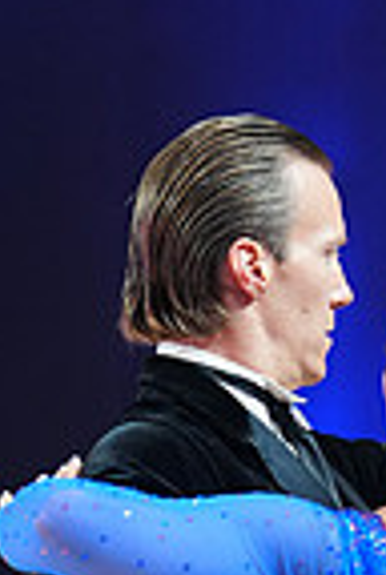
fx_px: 8755
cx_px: 452
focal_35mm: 547
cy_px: 917
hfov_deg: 2.5
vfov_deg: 3.7
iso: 1600
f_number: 2.8
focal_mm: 135
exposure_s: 1/400
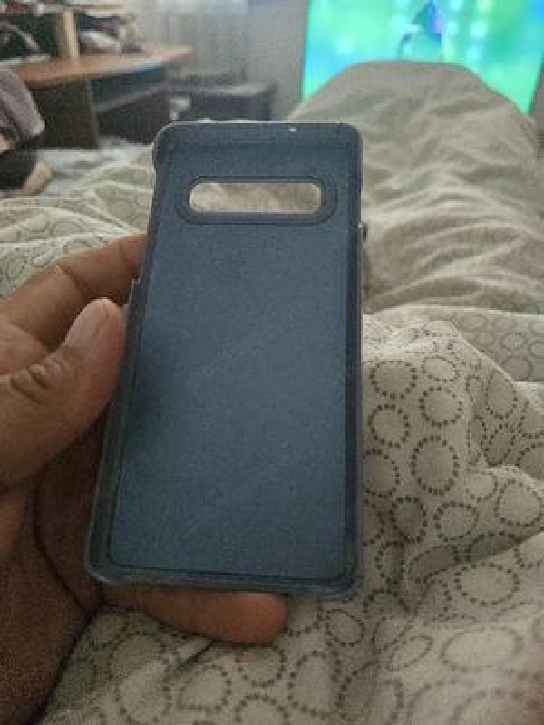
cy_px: 362
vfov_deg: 73.9
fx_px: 482
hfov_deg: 58.9
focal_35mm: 23
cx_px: 272
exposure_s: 1/28.7
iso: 640
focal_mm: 6.3
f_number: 1.7
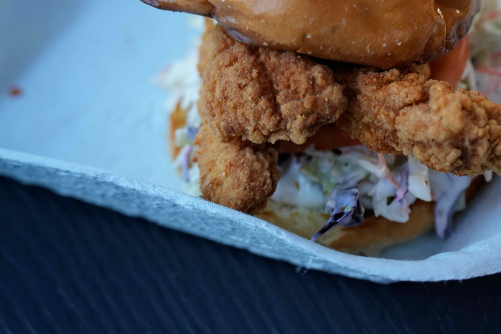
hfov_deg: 23.3
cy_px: 51
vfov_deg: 15.7
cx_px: 409
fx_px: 1197
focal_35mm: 86
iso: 800
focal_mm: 50
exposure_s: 1/250
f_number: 5
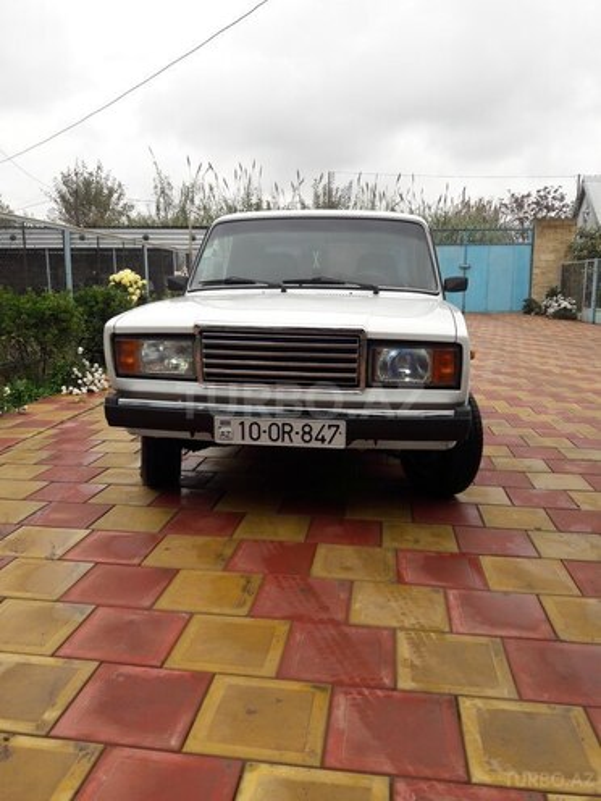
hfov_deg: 49.7
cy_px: 400
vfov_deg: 63.4
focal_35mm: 28
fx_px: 648
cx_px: 300
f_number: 1.9
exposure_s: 1/446
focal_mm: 3.7
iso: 40
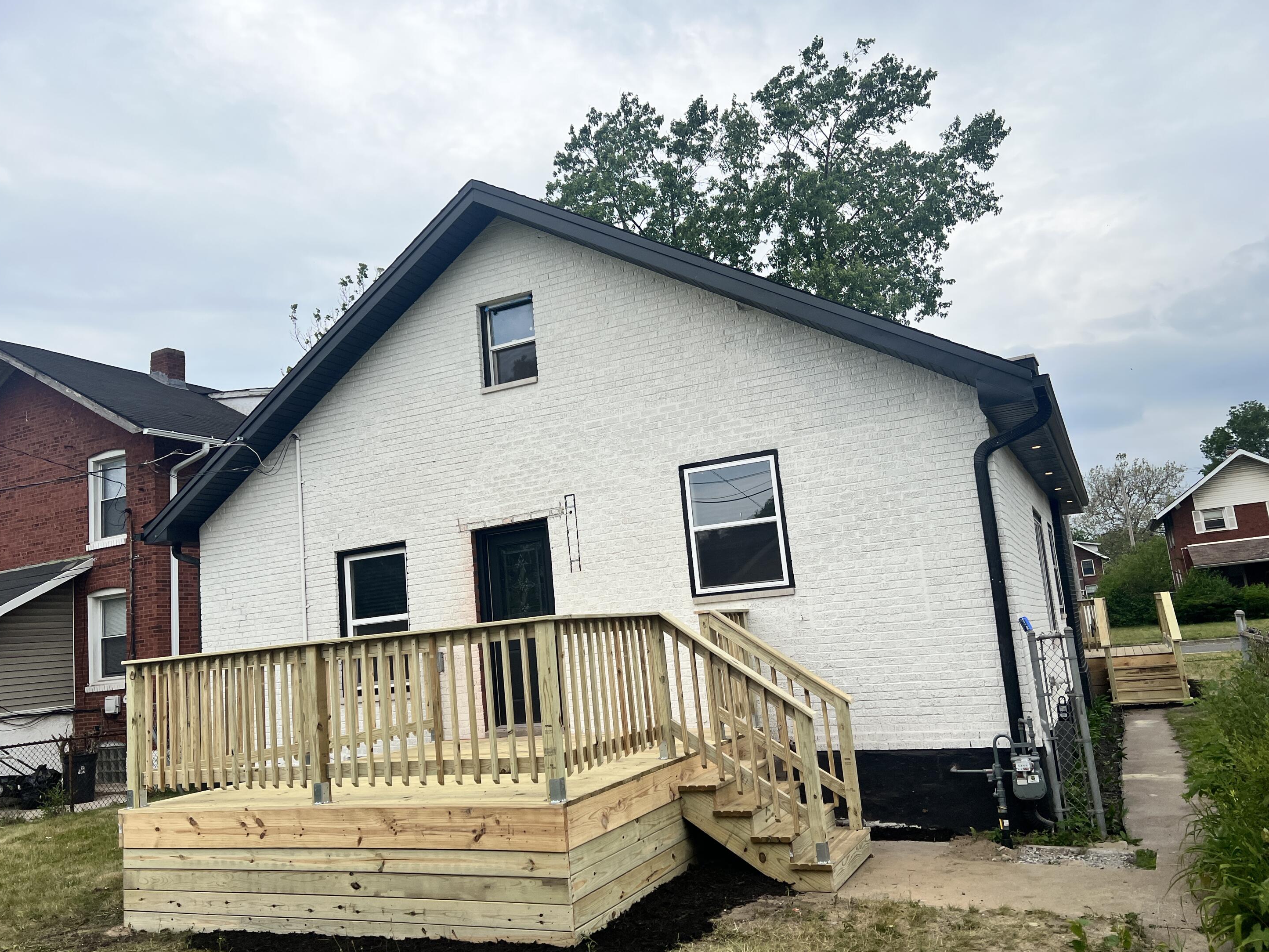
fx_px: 990
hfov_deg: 65.3
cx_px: 611
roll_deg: +5.0
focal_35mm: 27
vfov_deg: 51.4
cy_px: 463
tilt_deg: +9.2
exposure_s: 1/6579
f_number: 1.5
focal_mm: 5.7
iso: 50
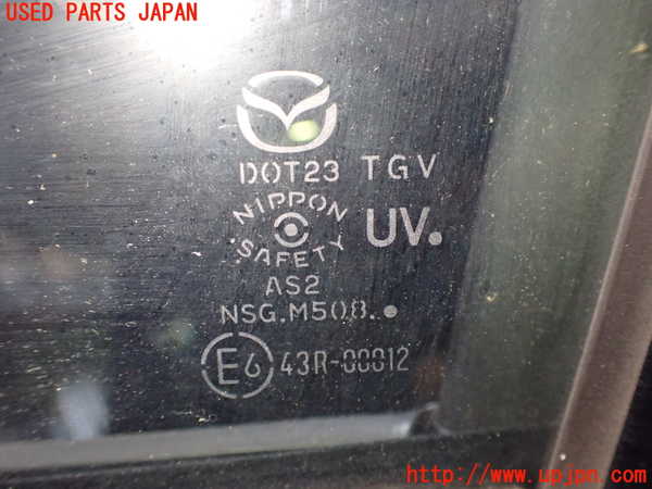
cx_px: 326
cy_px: 244
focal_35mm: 30
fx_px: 565
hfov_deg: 60.0
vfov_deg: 46.8
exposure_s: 1/80
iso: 800
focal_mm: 5.4
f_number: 2.3
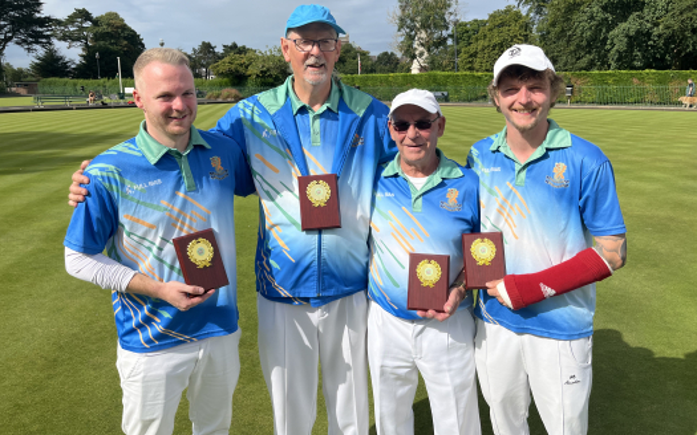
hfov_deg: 66.5
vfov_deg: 44.3
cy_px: 171
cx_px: 350
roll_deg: +0.3
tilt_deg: -9.0
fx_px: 532
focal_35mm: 28
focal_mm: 5.1
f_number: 1.6
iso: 50
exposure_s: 1/4854
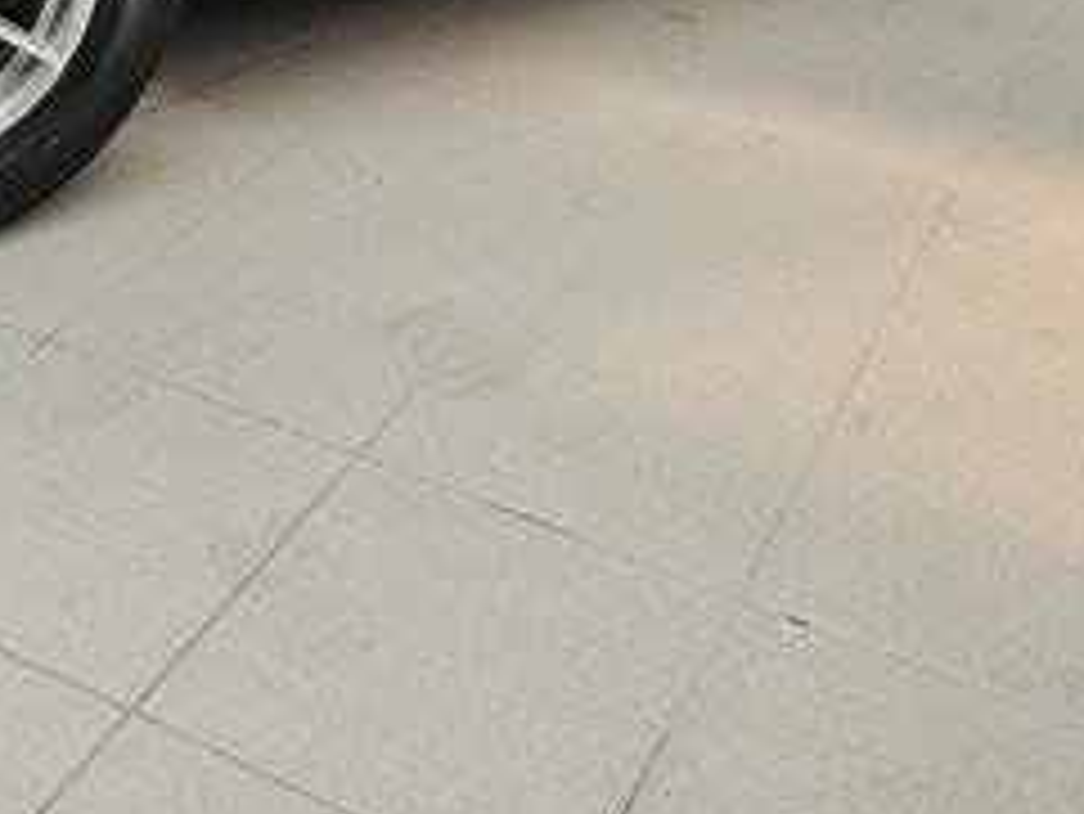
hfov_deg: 31.3
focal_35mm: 61
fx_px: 1911
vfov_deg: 21.7
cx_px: 310
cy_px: -247
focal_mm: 6.3
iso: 64
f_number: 1.7
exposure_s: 1/180
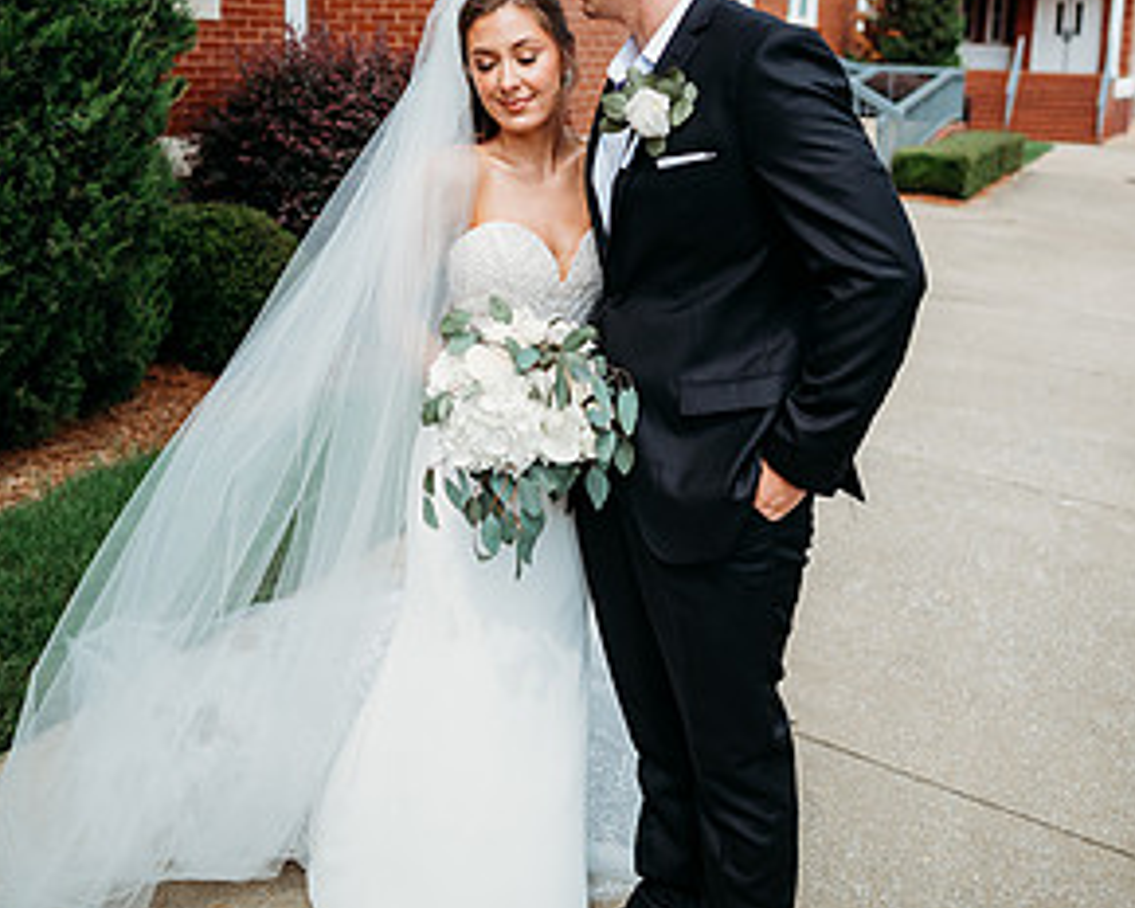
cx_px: 571
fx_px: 1176
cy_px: 223
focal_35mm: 35
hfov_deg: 51.5
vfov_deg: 41.0
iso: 100
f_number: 2.5
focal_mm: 24
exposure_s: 1/1250
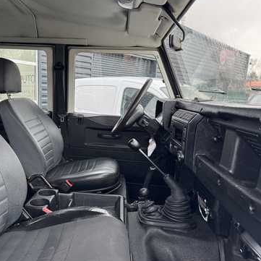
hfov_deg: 53.1
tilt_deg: -9.2
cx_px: 89
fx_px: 256
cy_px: 130
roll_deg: -1.1
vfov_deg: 54.0
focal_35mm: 30
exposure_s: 1/121
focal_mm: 6.76
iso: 160
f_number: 1.78
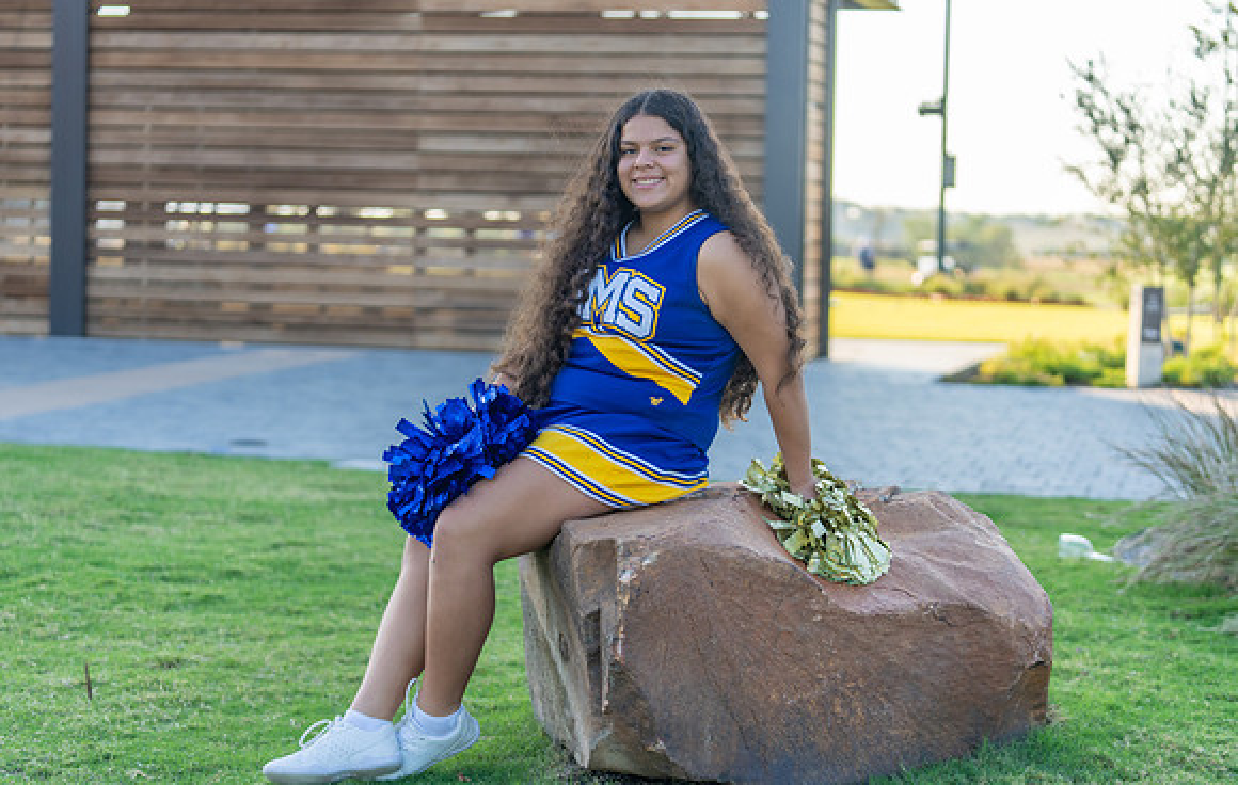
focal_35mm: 74
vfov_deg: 17.8
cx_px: 630
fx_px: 2508
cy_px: 366
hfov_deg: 27.7
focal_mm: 70
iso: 100
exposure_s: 1/400
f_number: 2.8
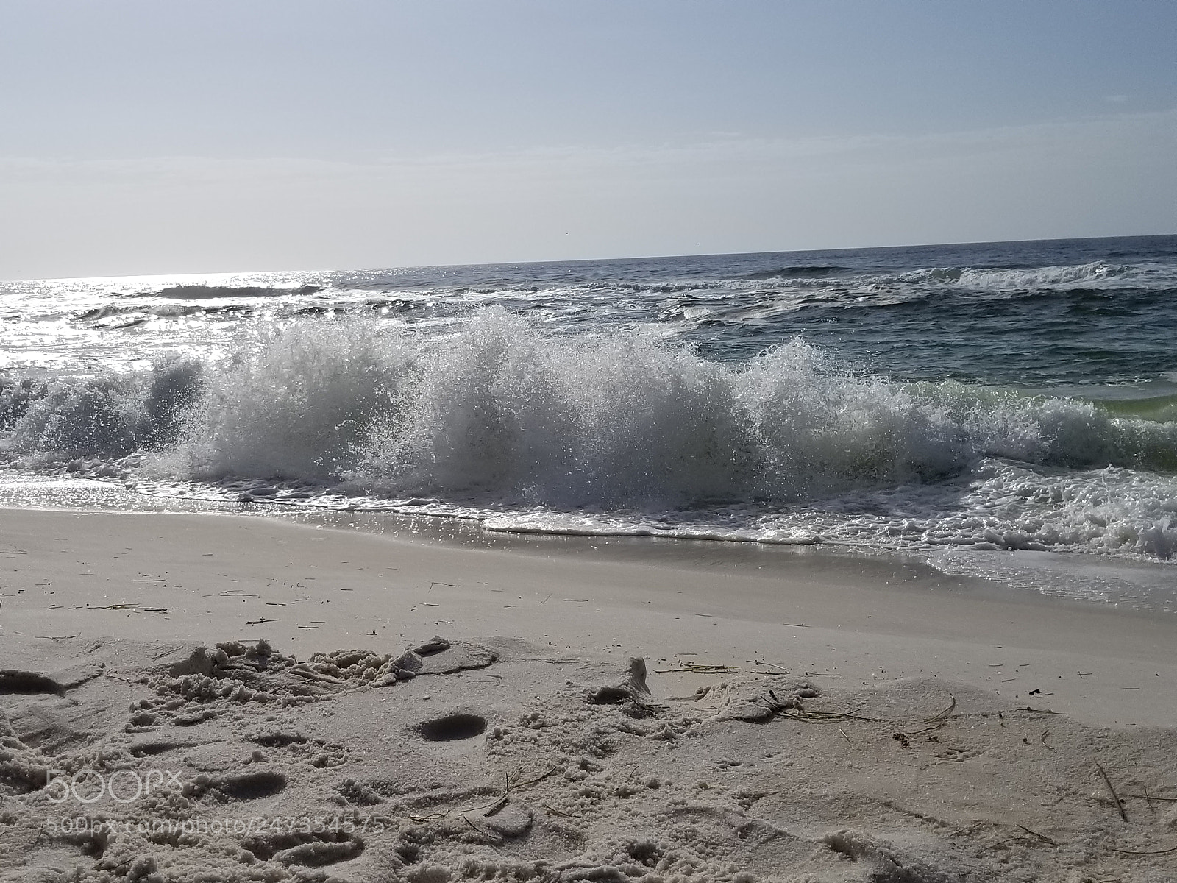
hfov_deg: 67.3
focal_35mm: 26
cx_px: 588
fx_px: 884
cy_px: 442
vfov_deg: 53.1
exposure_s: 1/18182
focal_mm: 4.25
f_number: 1.7
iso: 50
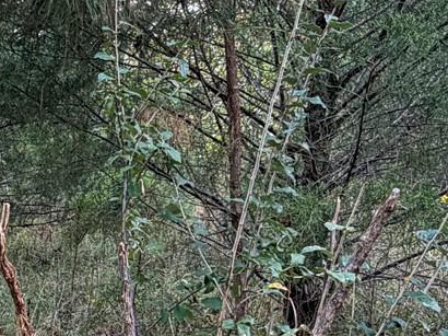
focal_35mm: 70
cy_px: 276
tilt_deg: -7.3
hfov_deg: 26.6
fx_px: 905
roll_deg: -1.1
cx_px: 27
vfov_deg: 20.7
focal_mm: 2.22
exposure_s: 1/121
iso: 100
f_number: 2.2
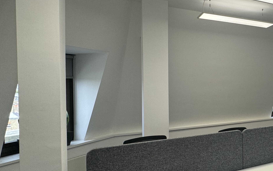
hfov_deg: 49.5
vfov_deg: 39.4
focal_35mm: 32
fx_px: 238
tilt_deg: -0.1
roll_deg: +0.4
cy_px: 87
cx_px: 268
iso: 64
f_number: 2.2
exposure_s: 1/100
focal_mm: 2.22
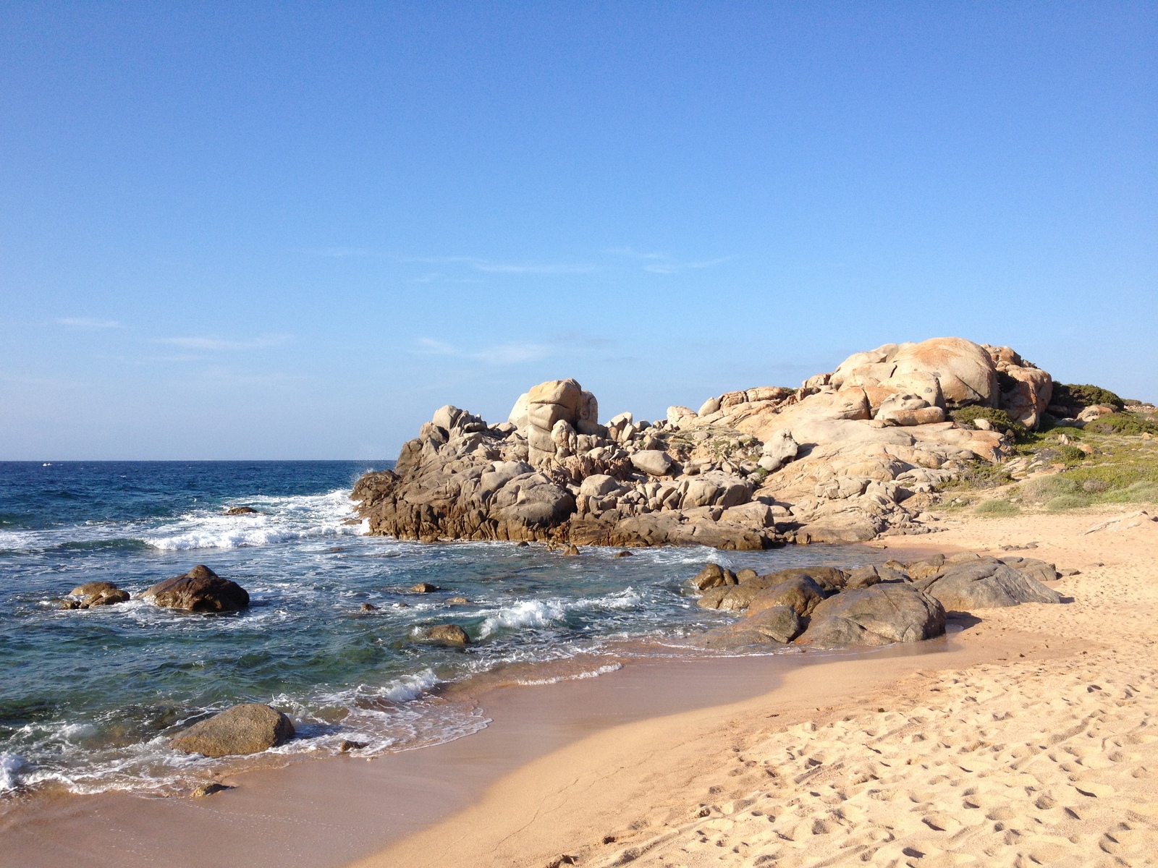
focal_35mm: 35
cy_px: 434
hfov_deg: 52.6
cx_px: 579
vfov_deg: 40.7
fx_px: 1171
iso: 50
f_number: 2.4
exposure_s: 1/1416
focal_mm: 4.28
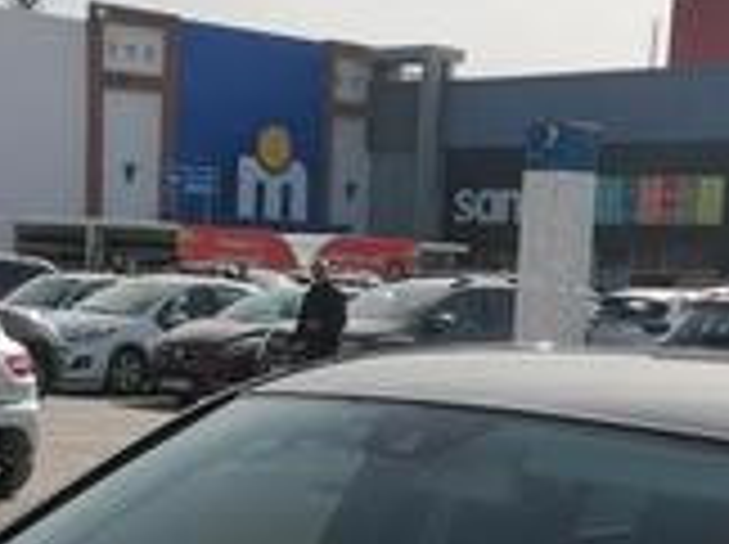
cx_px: 297
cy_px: 856
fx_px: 2292
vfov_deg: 12.7
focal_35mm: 109
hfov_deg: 18.1
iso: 50
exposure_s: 1/2950
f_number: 1.8
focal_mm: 4.75
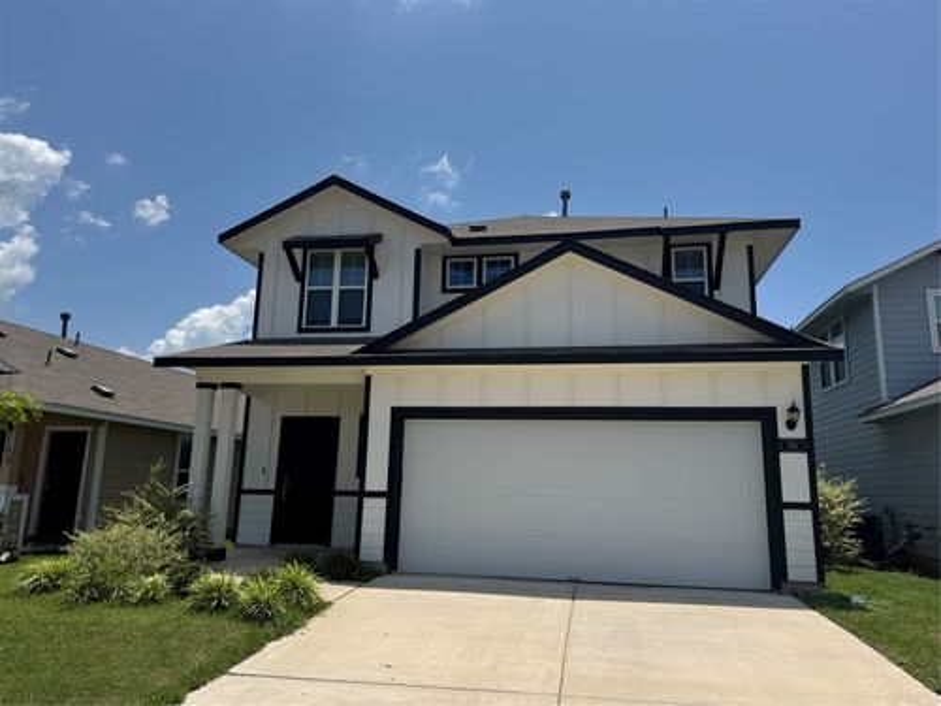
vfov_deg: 56.8
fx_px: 652
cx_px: 470
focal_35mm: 24
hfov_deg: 71.6
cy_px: 353
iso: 80
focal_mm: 6.76
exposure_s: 1/7937
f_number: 1.78
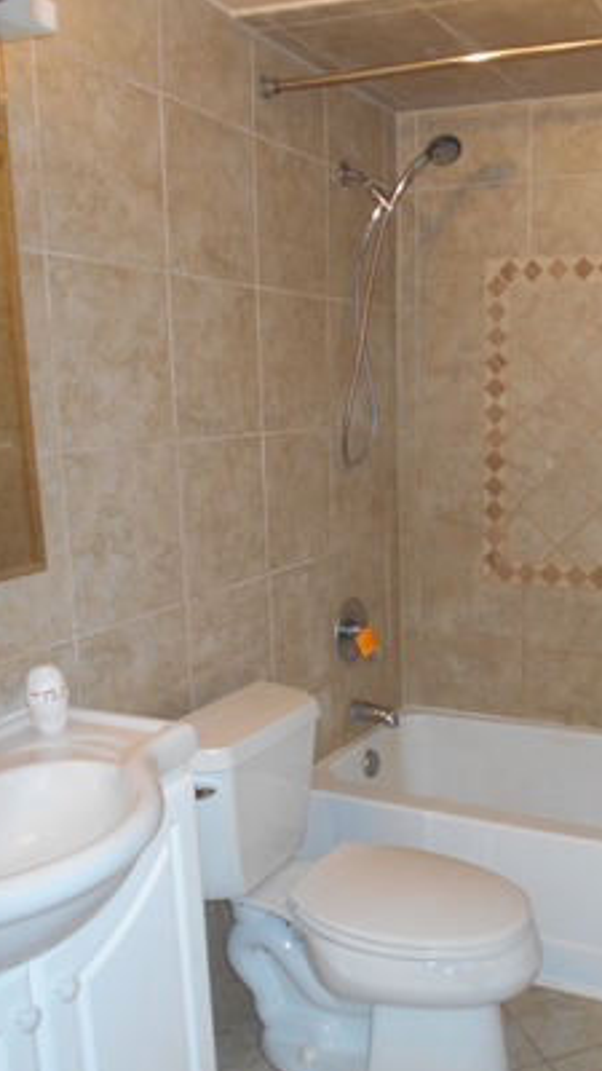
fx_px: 965
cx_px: 425
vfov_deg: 58.0
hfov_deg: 34.2
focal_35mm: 34
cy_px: 576
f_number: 3.2
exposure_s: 1/25
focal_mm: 4.6
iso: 200
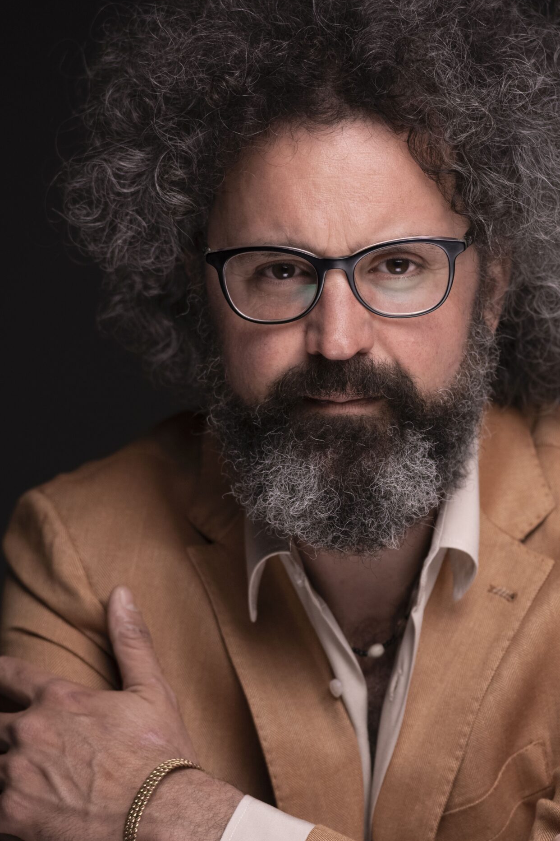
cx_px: 352
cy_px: 470
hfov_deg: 6.4
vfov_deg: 9.7
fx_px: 4970
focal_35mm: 213
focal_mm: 155
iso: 800
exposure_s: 1/200
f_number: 4.5
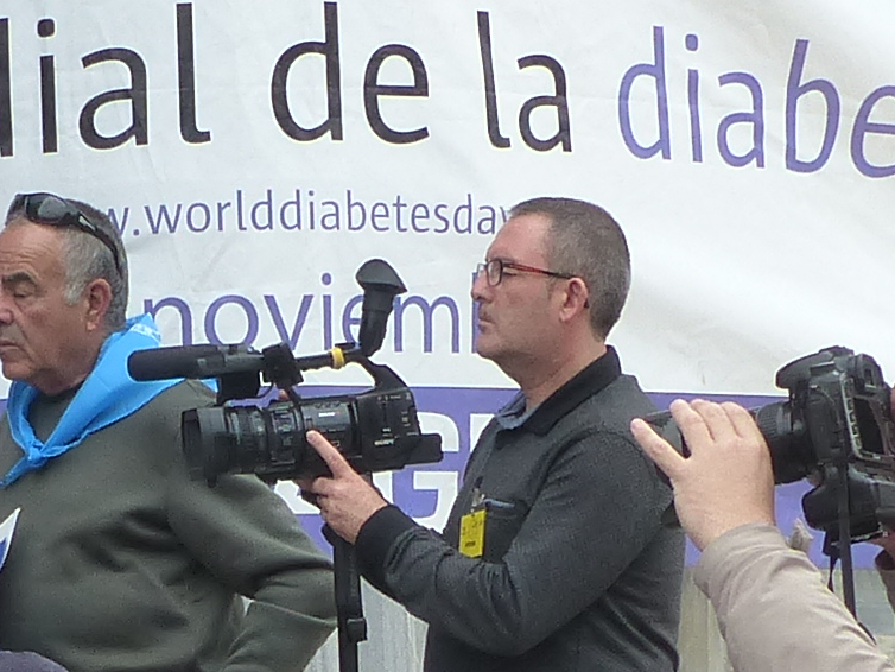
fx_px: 7681
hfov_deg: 6.7
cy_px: 698
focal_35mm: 297
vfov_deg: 5.0
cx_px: 174
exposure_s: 1/250
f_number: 4
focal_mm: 10.1
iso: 160
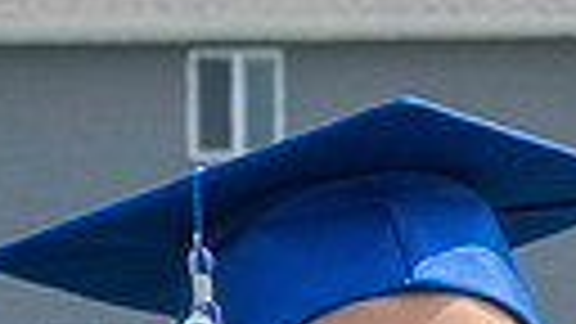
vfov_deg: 1.3
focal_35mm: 953
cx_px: -209
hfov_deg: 2.3
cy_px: 998
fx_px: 14555
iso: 200
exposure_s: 1/250
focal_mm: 77
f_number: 13
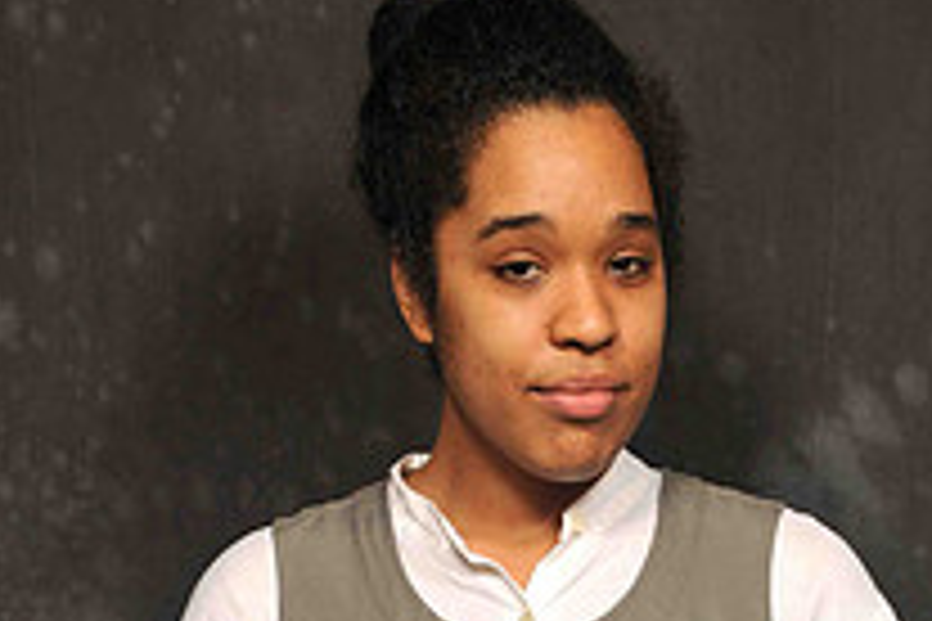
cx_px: 565
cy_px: 729
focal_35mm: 130
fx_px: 3365
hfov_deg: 15.8
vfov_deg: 10.4
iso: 200
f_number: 7.1
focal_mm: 40
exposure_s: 1/125
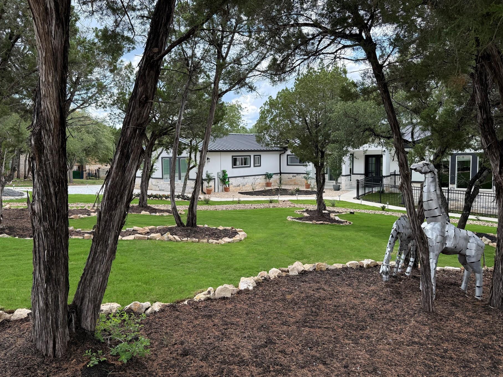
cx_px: 226
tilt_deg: -4.5
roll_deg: +0.7
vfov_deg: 51.4
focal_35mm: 27
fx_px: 392
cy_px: 185
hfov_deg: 65.2
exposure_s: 1/1271
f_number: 1.78
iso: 100
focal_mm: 6.76
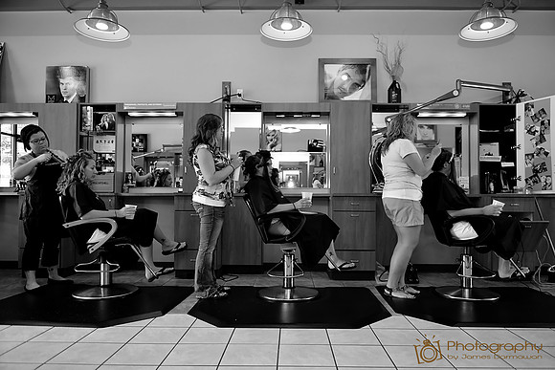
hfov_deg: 73.7
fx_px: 370
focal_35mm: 24
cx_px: 278
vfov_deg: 53.2
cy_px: 185
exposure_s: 1/80
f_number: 2.8
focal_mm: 24
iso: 400
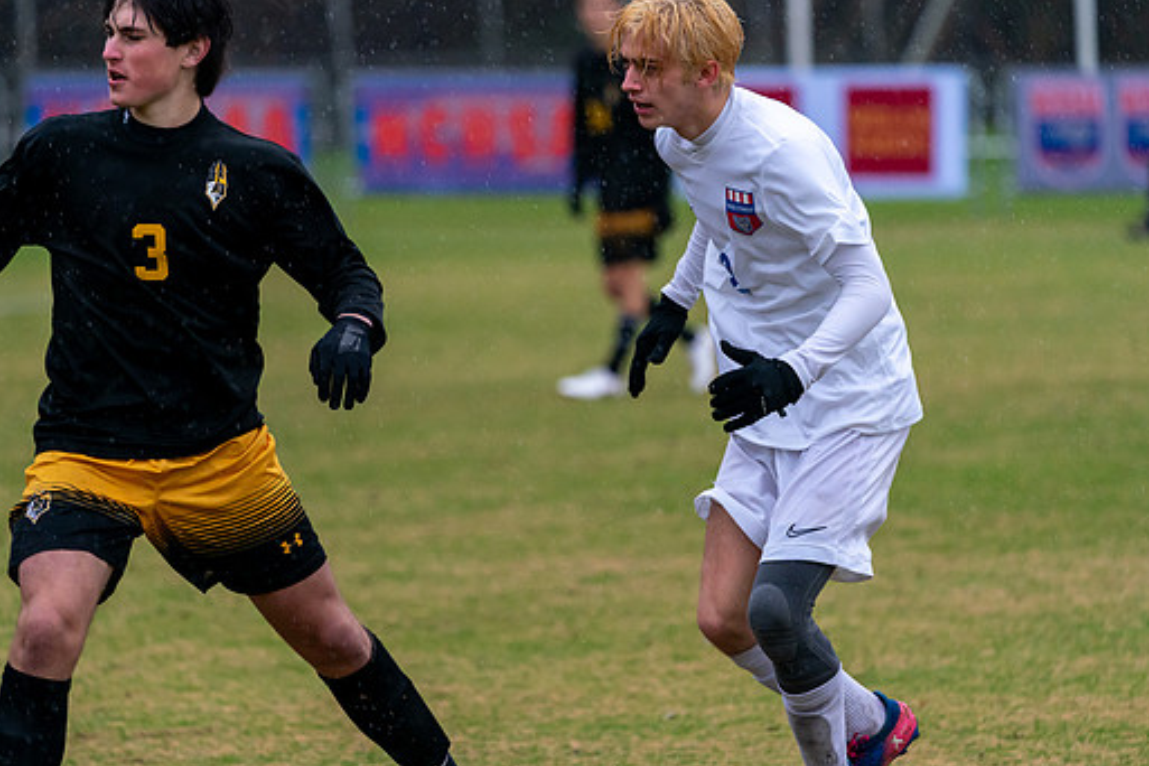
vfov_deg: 3.9
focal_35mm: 356
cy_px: 395
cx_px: 542
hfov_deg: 5.8
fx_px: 11361
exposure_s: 1/1000
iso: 3200
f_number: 5.6
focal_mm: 315
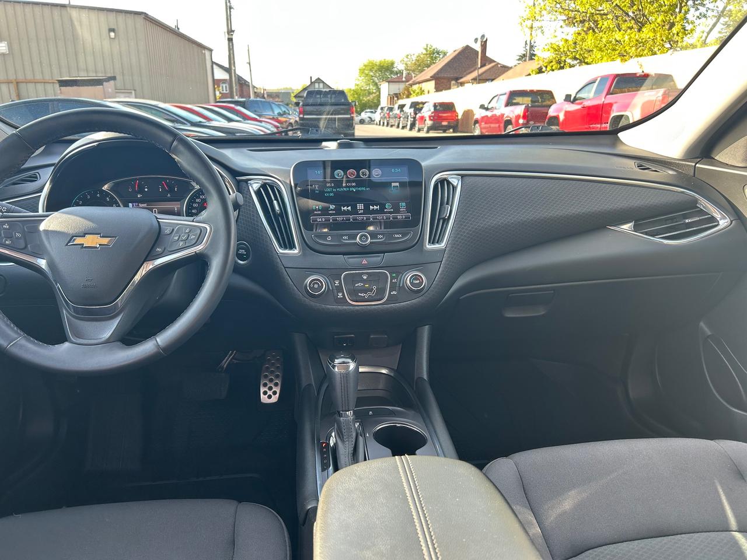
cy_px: 280
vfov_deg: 53.1
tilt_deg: -15.3
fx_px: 561
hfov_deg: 67.3
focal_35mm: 26
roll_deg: +0.9
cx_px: 374
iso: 32
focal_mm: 5.7
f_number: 1.5
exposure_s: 1/121
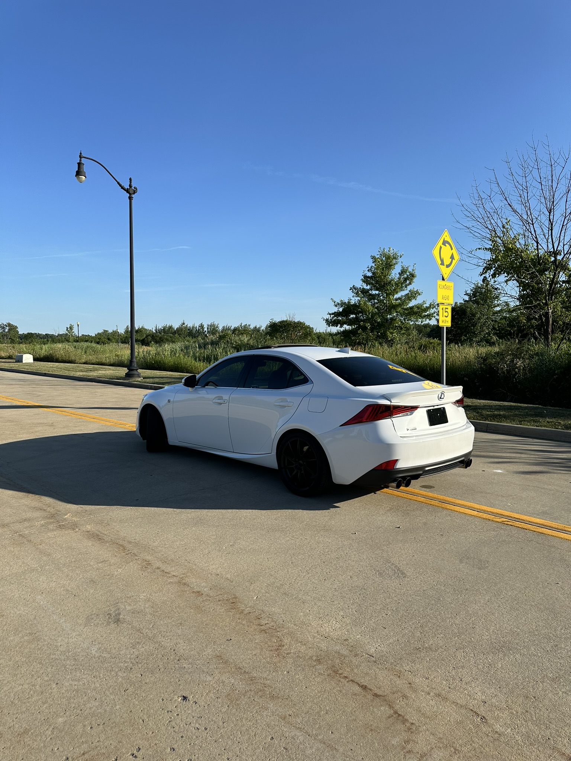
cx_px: 286
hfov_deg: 56.8
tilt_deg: -2.8
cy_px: 380
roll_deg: -0.8
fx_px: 528
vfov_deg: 71.6
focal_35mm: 24
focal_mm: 6.86
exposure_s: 1/3717
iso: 80
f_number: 1.78
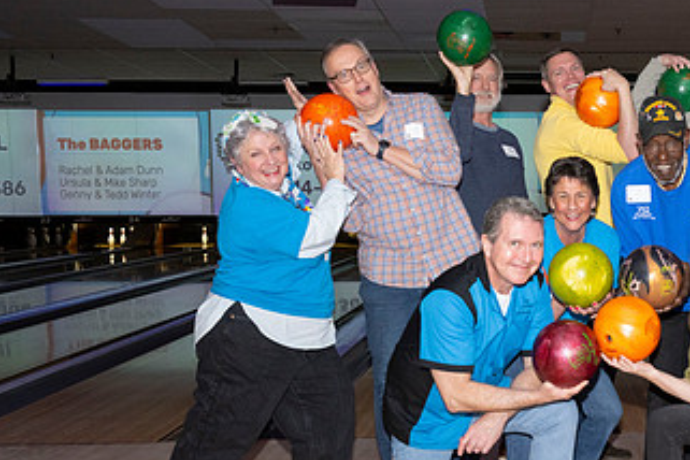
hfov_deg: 33.8
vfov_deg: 24.2
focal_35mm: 56
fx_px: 1073
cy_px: 261
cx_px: 617
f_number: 5.6
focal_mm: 31
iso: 1600
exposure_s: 1/100
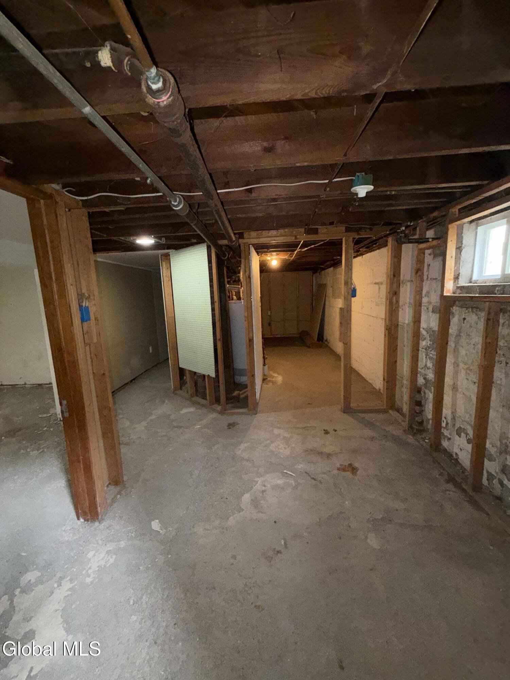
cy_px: 340
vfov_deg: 102.1
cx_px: 255
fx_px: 275
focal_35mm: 14
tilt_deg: -9.3
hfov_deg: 85.7
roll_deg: +2.2
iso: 250
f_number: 2.2
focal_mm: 2.22
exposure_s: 1/40
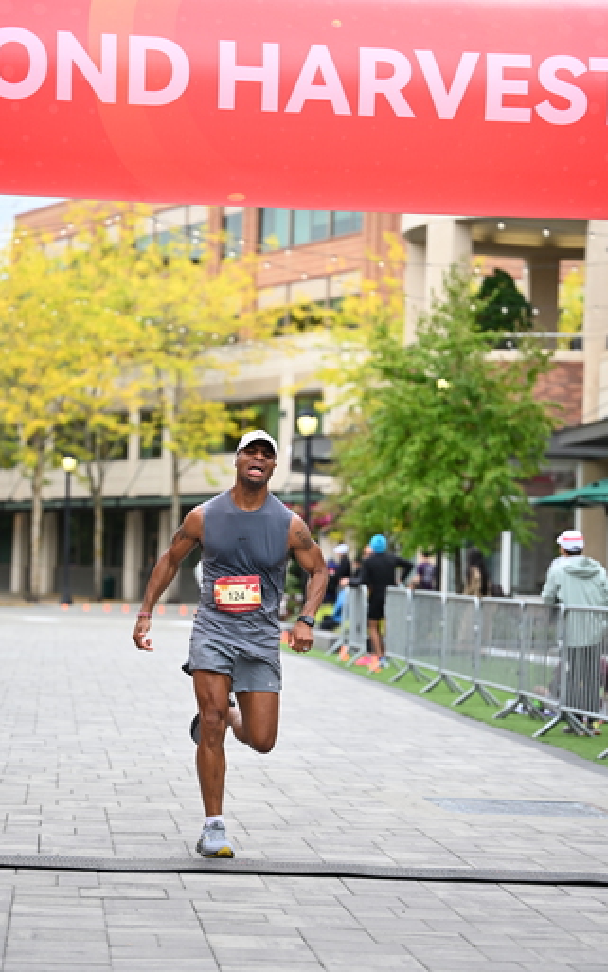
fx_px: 2490
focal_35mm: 94
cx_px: 272
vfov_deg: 22.1
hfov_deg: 13.9
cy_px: 504
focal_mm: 86
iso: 640
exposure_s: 1/2000
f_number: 2.8
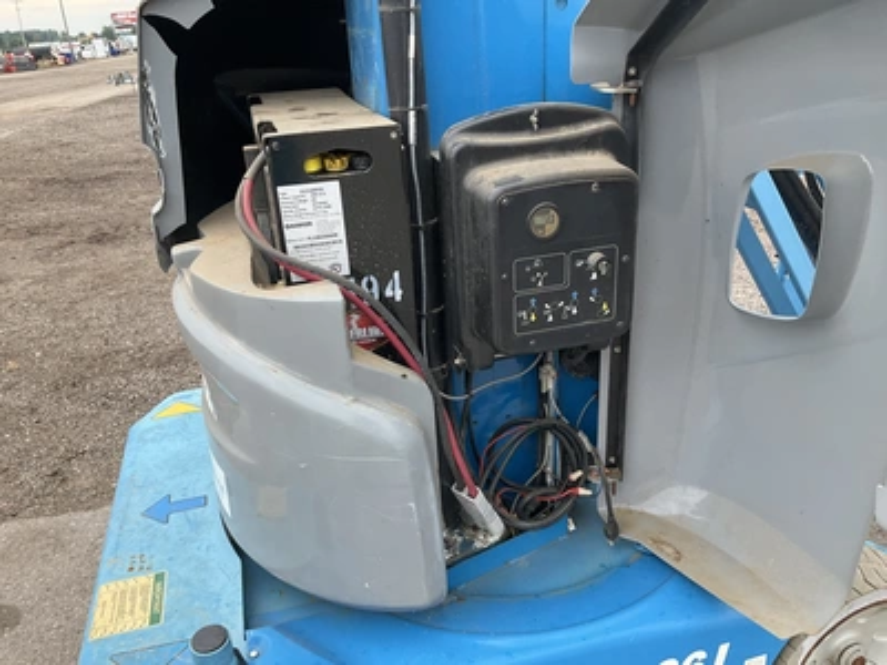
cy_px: 332
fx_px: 743
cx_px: 444
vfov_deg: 48.2
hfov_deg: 61.7
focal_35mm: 29
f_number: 1.8
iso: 25
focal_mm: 3
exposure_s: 1/457
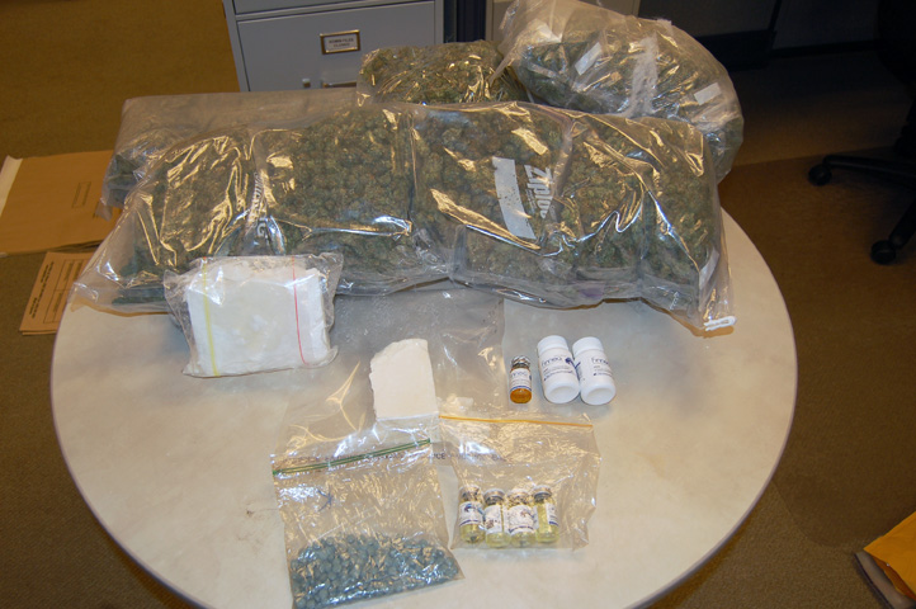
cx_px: 458
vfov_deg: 43.5
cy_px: 304
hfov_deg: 62.0
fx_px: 763
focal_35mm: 30
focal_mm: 20
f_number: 3.8
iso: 200
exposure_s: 1/60
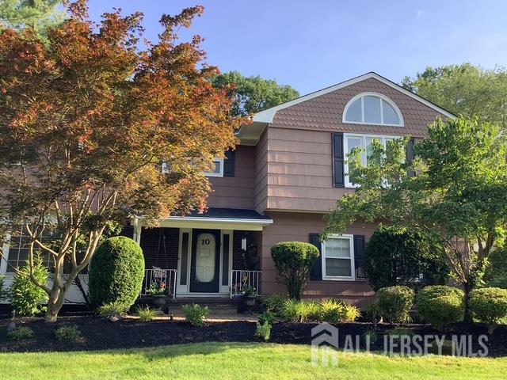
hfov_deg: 58.4
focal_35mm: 31
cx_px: 254
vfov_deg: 45.4
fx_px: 454
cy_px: 190
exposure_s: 1/150
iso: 25
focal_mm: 3.3
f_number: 2.4
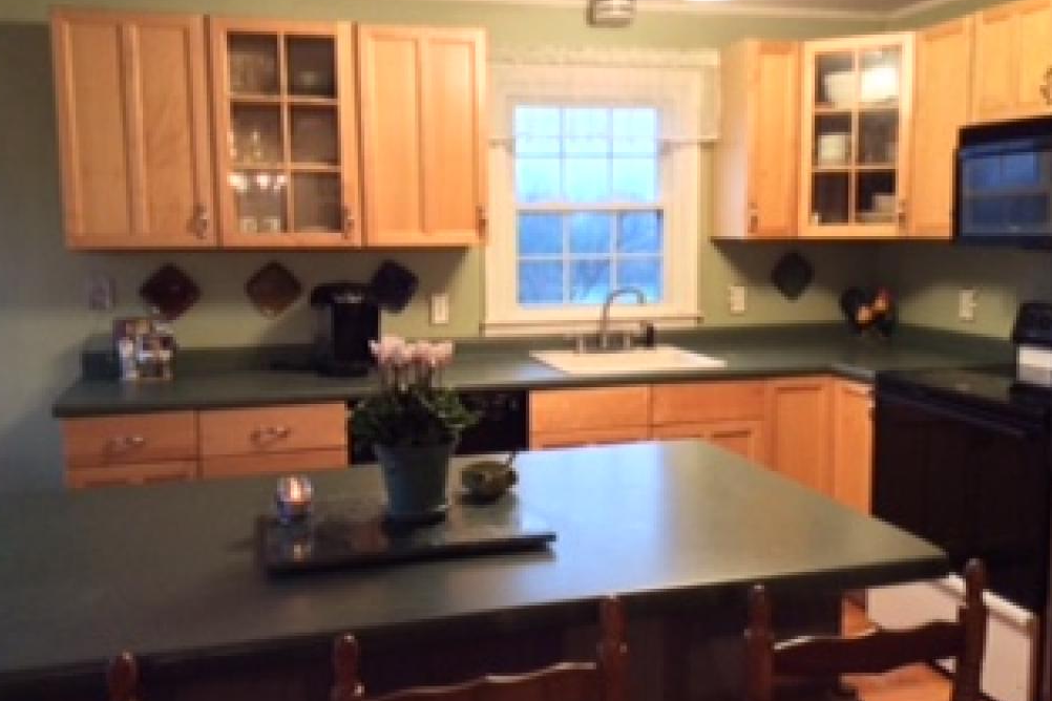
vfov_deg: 38.9
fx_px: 993
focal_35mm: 34
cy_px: 337
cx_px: 529
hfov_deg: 55.8
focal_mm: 3.3
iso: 160
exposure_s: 1/24
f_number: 2.4
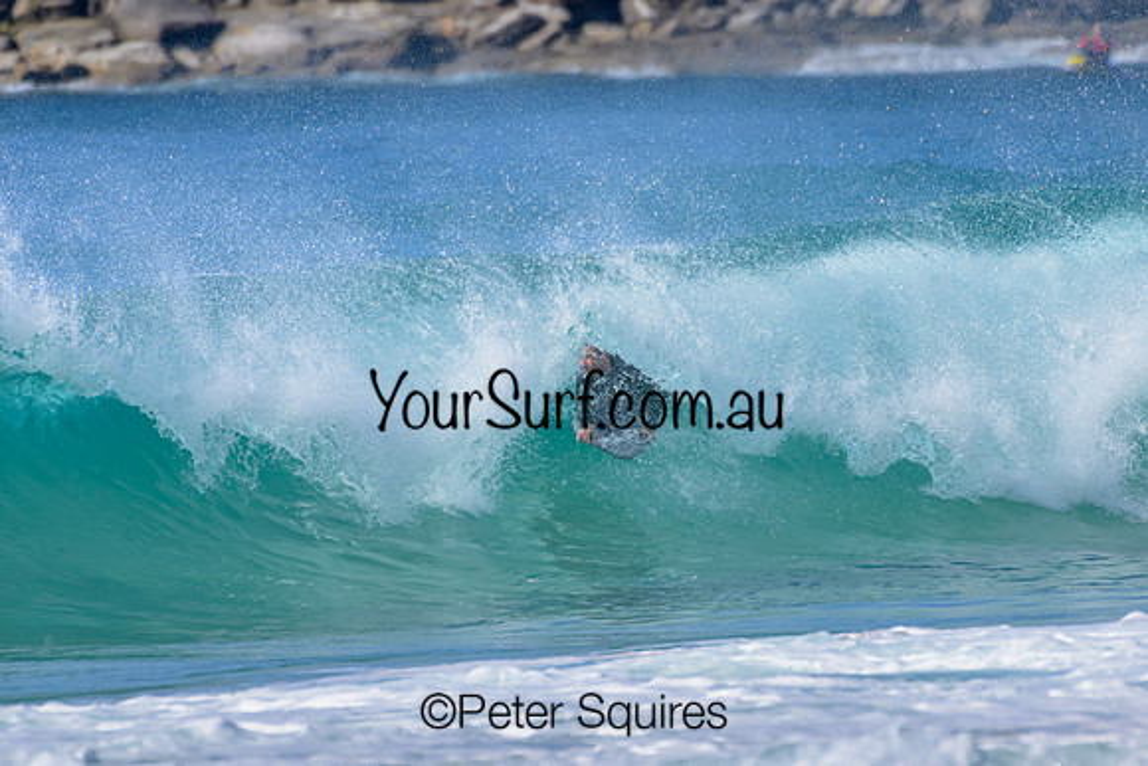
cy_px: 383
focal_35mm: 1000
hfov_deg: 2.1
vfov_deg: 1.4
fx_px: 31895
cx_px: 574
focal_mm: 1000
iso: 1250
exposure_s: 1/2000
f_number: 11
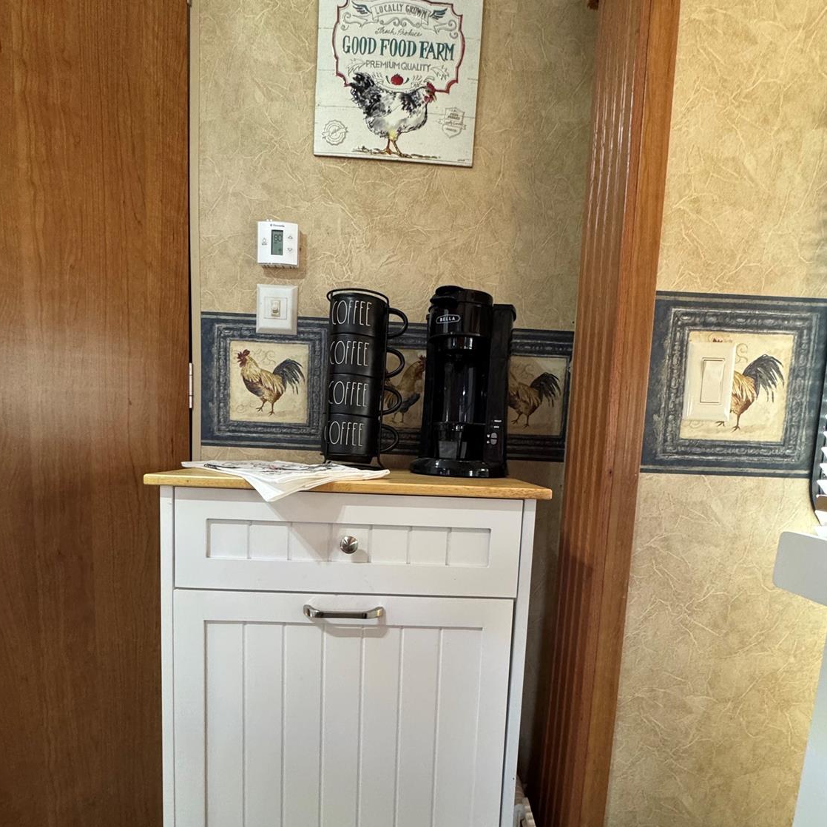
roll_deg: -2.0
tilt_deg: -5.9
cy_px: 485
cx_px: 404
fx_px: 459
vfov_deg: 83.2
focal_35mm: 17
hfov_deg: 84.0
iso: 500
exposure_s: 1/60
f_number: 2.2
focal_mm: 2.22
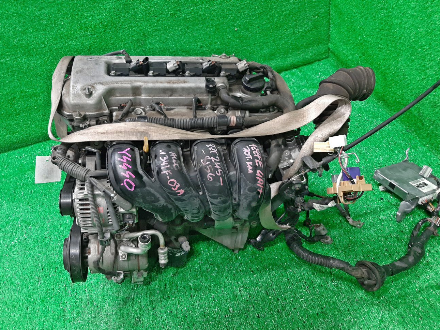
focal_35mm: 29
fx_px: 369
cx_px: 196
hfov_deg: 61.5
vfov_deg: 48.2
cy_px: 168
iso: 158
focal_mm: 3.93
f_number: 1.7
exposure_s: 1/50
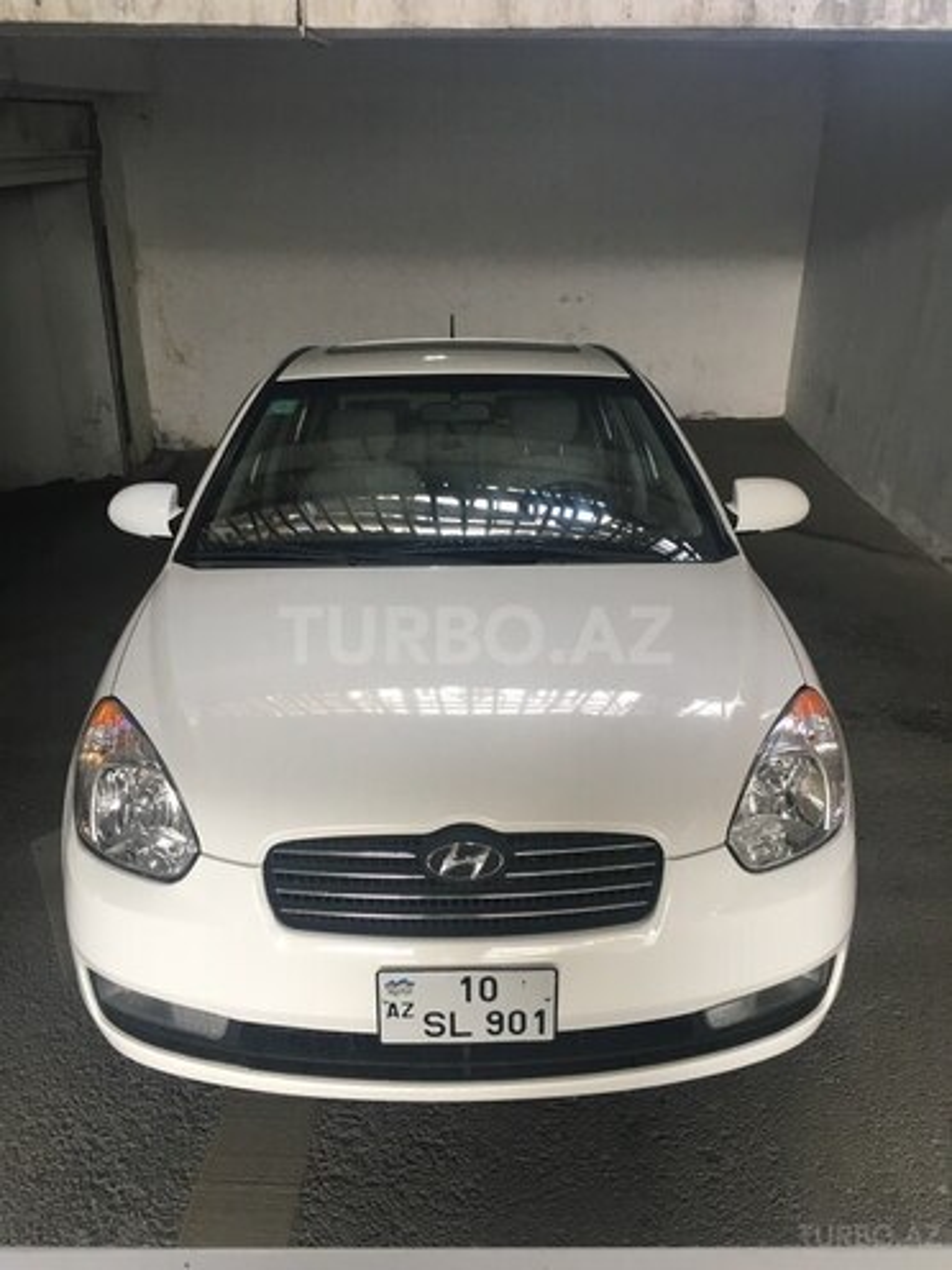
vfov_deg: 61.7
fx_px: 1063
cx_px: 476
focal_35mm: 29
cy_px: 635
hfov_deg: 48.2
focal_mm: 4.15
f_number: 2.2
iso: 50
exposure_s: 1/33
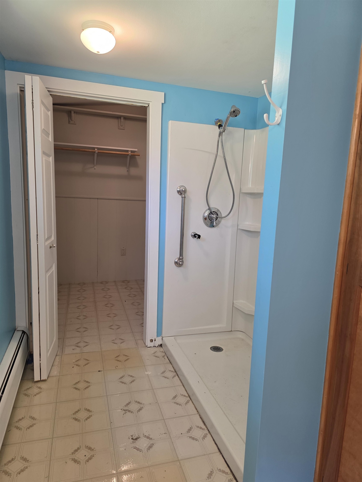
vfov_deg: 73.9
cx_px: 181
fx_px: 321
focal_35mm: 23
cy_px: 241
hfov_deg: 58.9
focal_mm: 6.3
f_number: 1.7
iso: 250
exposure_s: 1/120
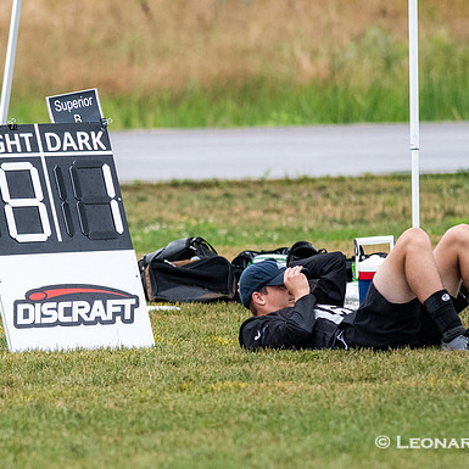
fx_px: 13014
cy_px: 267
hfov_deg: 2.1
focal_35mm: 849
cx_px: 93
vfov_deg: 2.1
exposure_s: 1/3200
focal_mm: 300
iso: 1600
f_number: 4.5
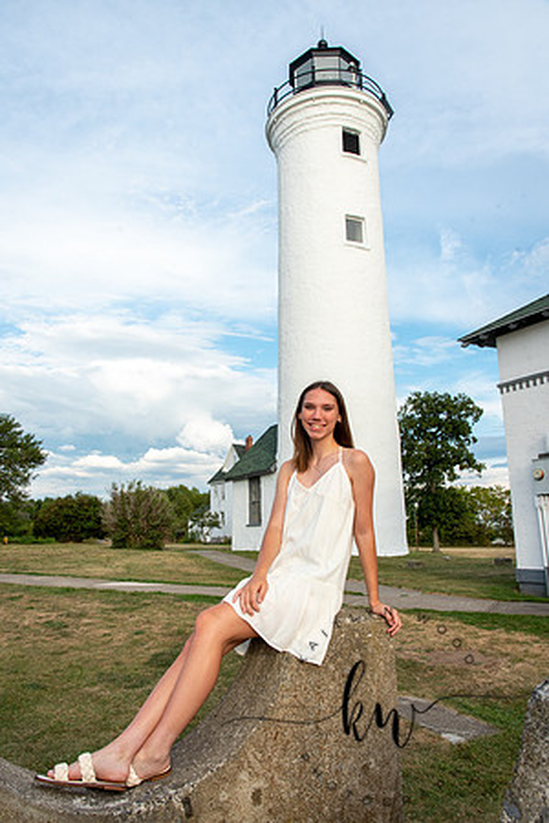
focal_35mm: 28
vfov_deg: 65.5
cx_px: 274
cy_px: 412
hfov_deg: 46.4
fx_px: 640
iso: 400
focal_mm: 28
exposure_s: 1/250
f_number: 11
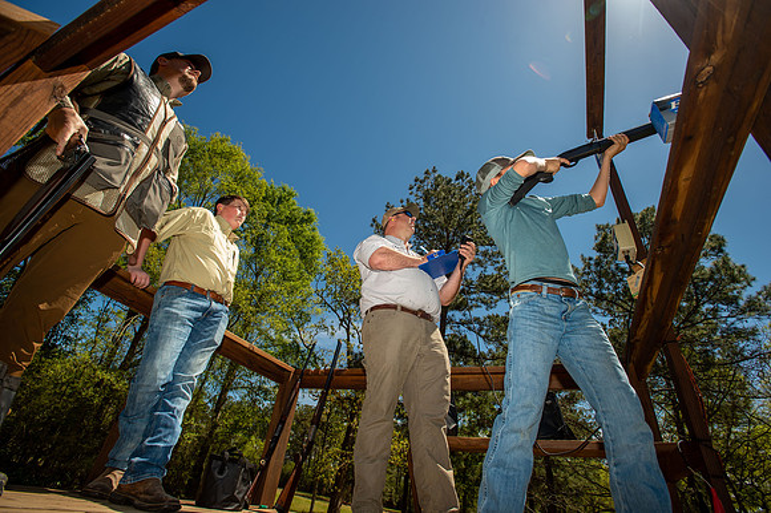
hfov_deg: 93.3
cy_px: 256
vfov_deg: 70.4
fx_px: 364
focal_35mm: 17
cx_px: 386
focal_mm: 17
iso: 80
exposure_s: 1/250
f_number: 6.3
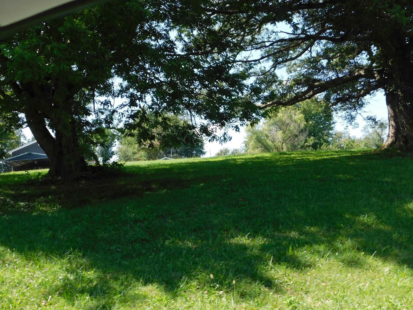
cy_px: 156
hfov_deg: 46.8
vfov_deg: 36.0
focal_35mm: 40
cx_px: 204
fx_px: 477
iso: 125
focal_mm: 6.3
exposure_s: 1/400
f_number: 3.5
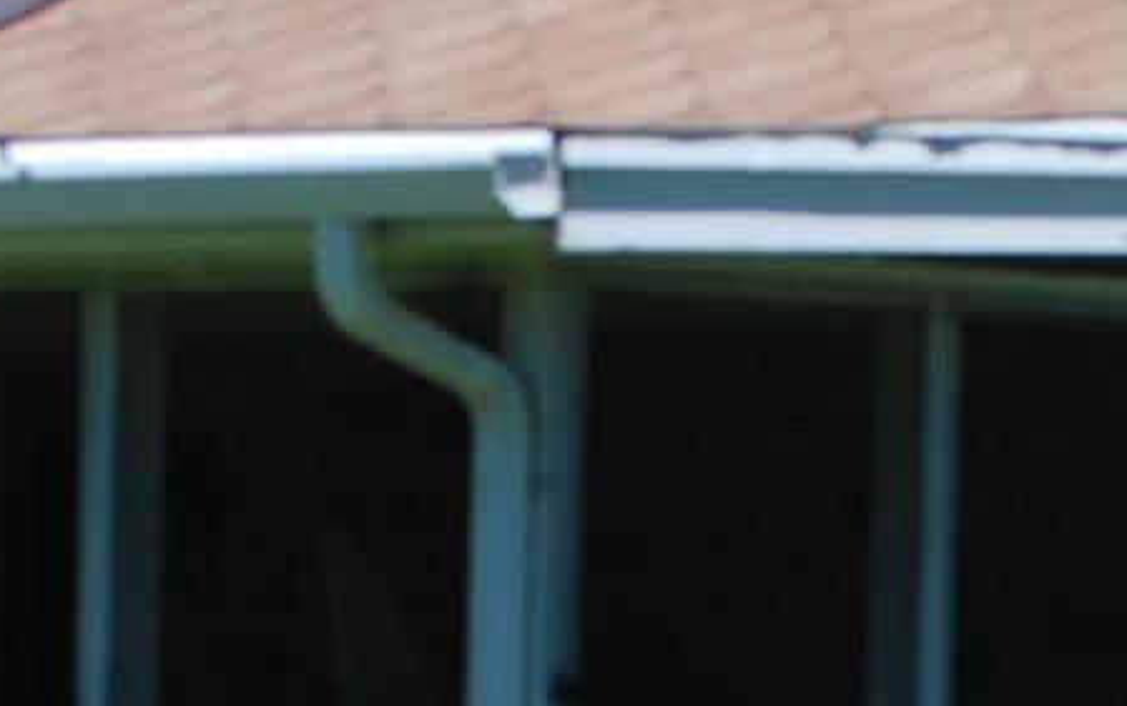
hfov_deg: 7.7
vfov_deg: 4.8
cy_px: 1005
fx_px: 8357
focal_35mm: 272
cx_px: 567
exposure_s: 1/200
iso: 100
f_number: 7.1
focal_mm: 26
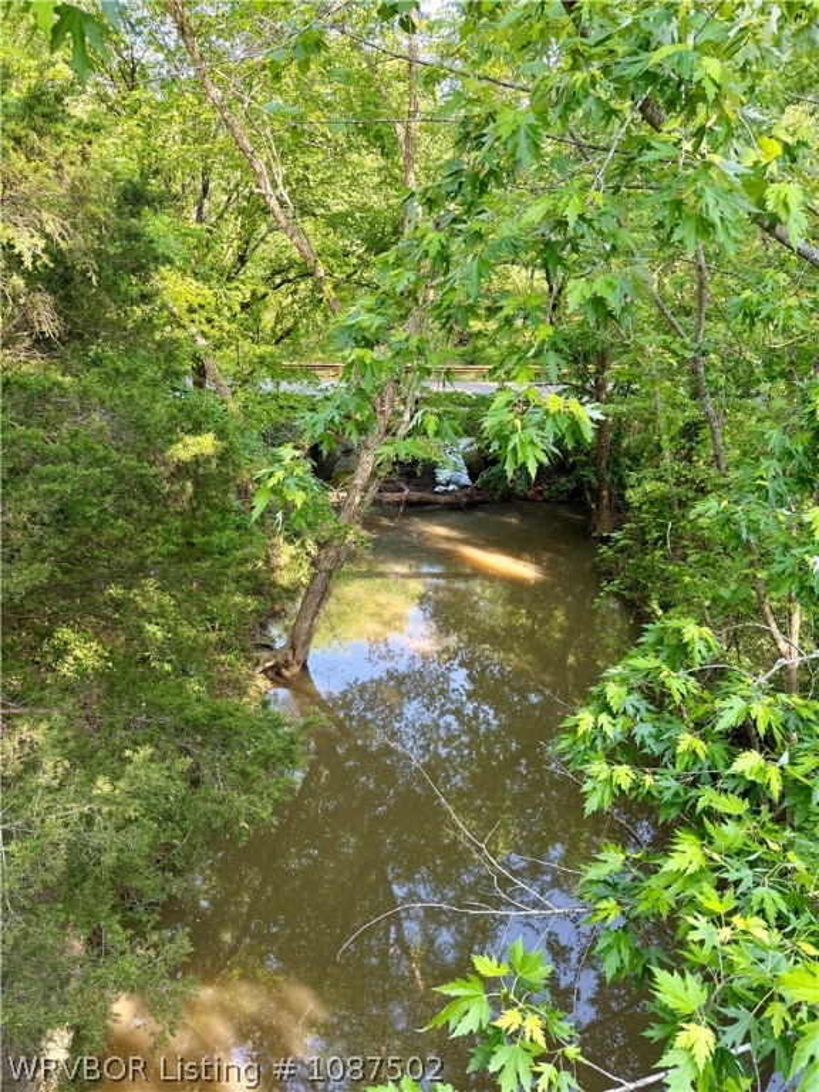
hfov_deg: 56.8
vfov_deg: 71.6
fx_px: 757
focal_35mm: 24
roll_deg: -1.7
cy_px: 546
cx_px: 410
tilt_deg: -24.8
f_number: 1.78
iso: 100
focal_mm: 6.76
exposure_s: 1/121
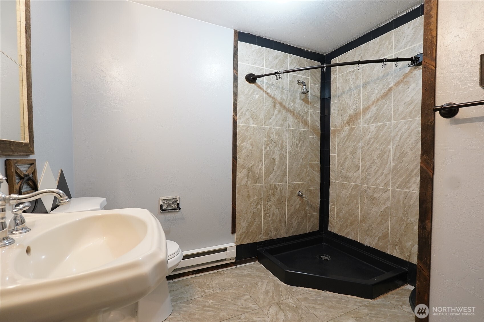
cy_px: 161
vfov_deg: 73.7
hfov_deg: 96.7
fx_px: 215
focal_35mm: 16
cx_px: 242
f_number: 4.5
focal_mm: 11
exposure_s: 1/13
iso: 400
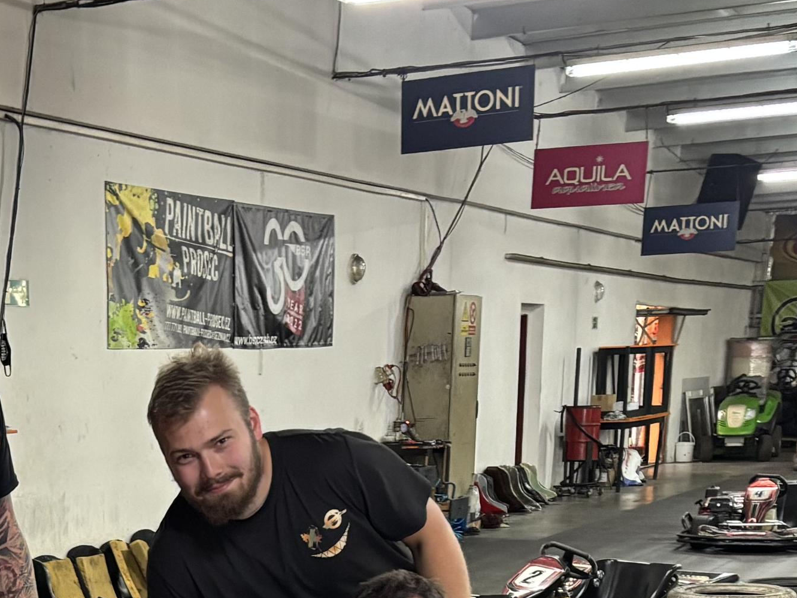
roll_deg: +2.1
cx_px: 46
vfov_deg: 16.7
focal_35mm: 80
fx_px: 1842
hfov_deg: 23.6
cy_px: 902
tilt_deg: -17.4
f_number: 1.6
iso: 400
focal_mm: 5.96
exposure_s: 1/33
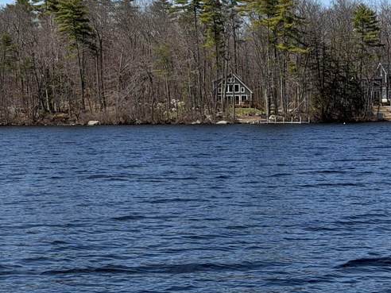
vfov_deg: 11.8
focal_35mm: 125
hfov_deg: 15.7
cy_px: 56
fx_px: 1412
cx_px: 76
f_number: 1.78
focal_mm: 6.76
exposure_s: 1/5587
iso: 64
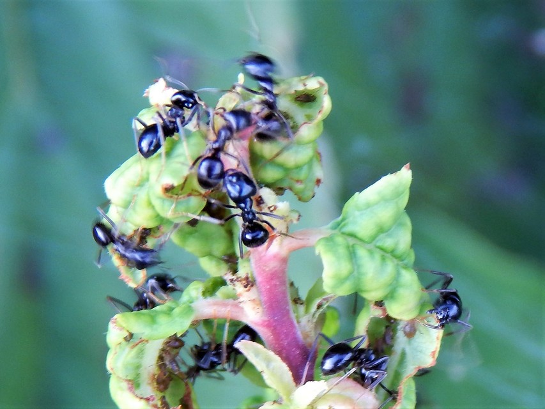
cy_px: 204
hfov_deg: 15.1
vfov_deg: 11.3
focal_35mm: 131
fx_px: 2063
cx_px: 272
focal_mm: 23.4
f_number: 4.8
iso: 125
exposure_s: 1/30
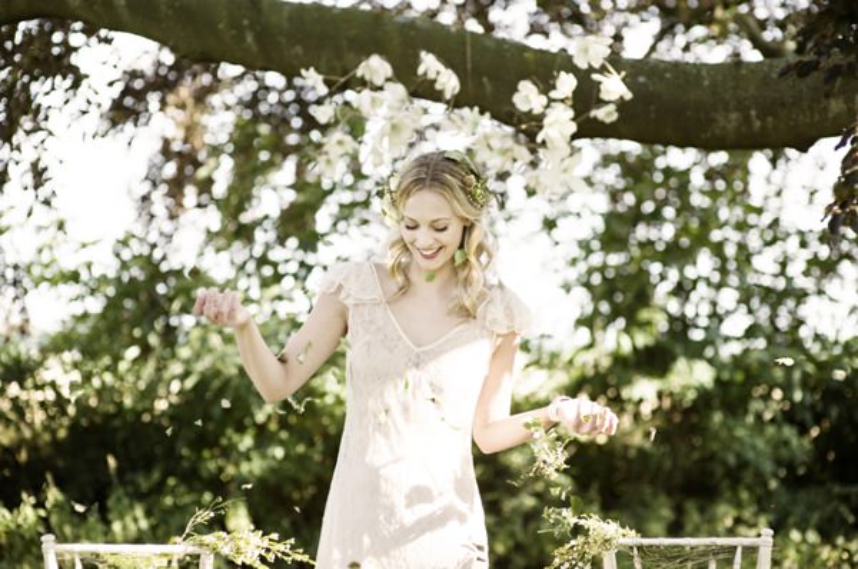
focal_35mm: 85
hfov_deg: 24.0
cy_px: 284
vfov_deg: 16.0
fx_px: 2023
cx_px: 429
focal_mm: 85
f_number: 2.5
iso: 640
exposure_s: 1/2500
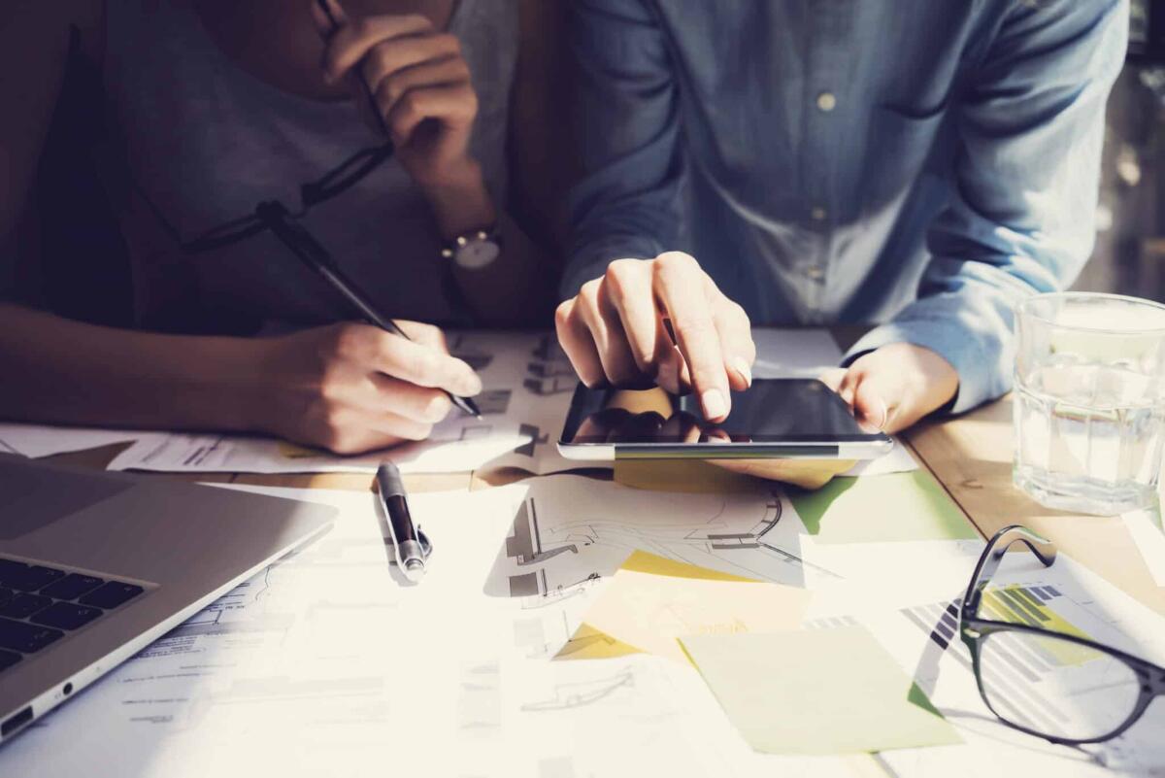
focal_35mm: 35
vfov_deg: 37.9
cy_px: 389
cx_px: 582
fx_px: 1133
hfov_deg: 54.4
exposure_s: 1/125
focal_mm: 35
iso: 100
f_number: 4.5
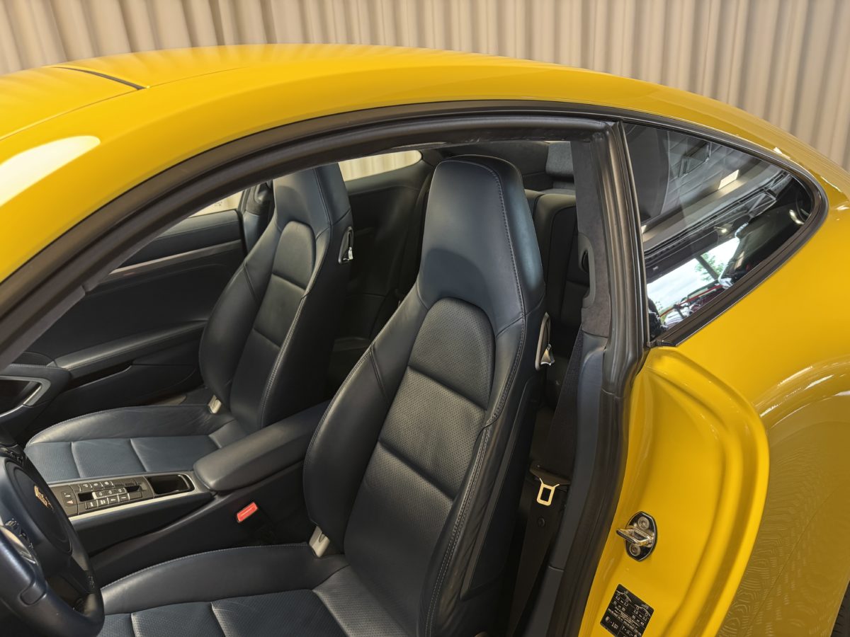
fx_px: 589
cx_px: 425
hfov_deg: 71.6
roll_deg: +4.2
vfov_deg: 56.8
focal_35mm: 24
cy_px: 318
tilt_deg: -21.6
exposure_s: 1/50
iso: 400
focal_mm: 6.76
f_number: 1.78
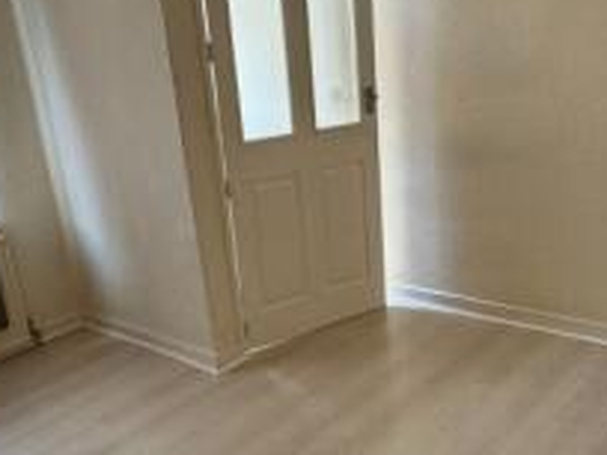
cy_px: 296
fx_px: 701
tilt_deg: -20.6
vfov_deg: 35.7
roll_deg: +5.7
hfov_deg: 46.8
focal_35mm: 40
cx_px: 302
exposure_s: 1/99
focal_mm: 2.22
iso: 250
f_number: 2.2
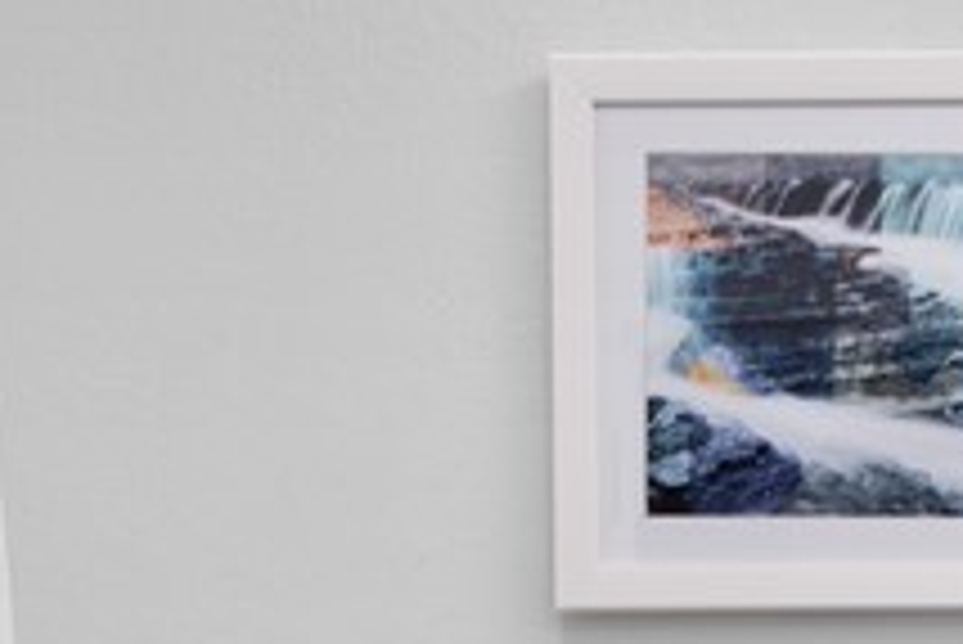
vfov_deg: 9.0
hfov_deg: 13.7
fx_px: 3935
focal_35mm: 147
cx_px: 1062
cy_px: 1157
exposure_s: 1/25
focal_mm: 29
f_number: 11
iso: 200
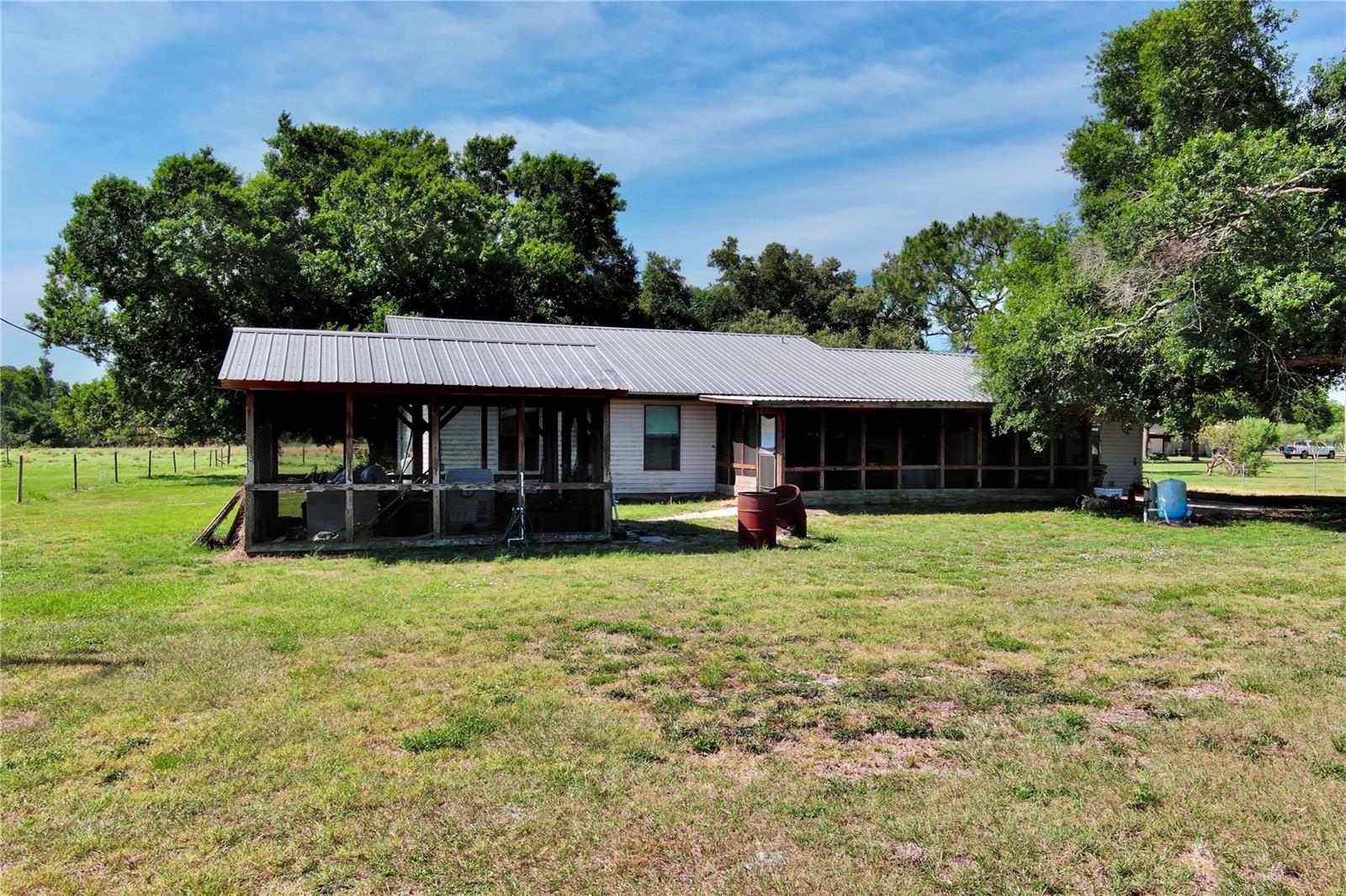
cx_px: 673
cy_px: 448
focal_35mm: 29
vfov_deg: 44.9
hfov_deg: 63.7
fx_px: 1084
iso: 100
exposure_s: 1/320
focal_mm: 10.57
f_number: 9
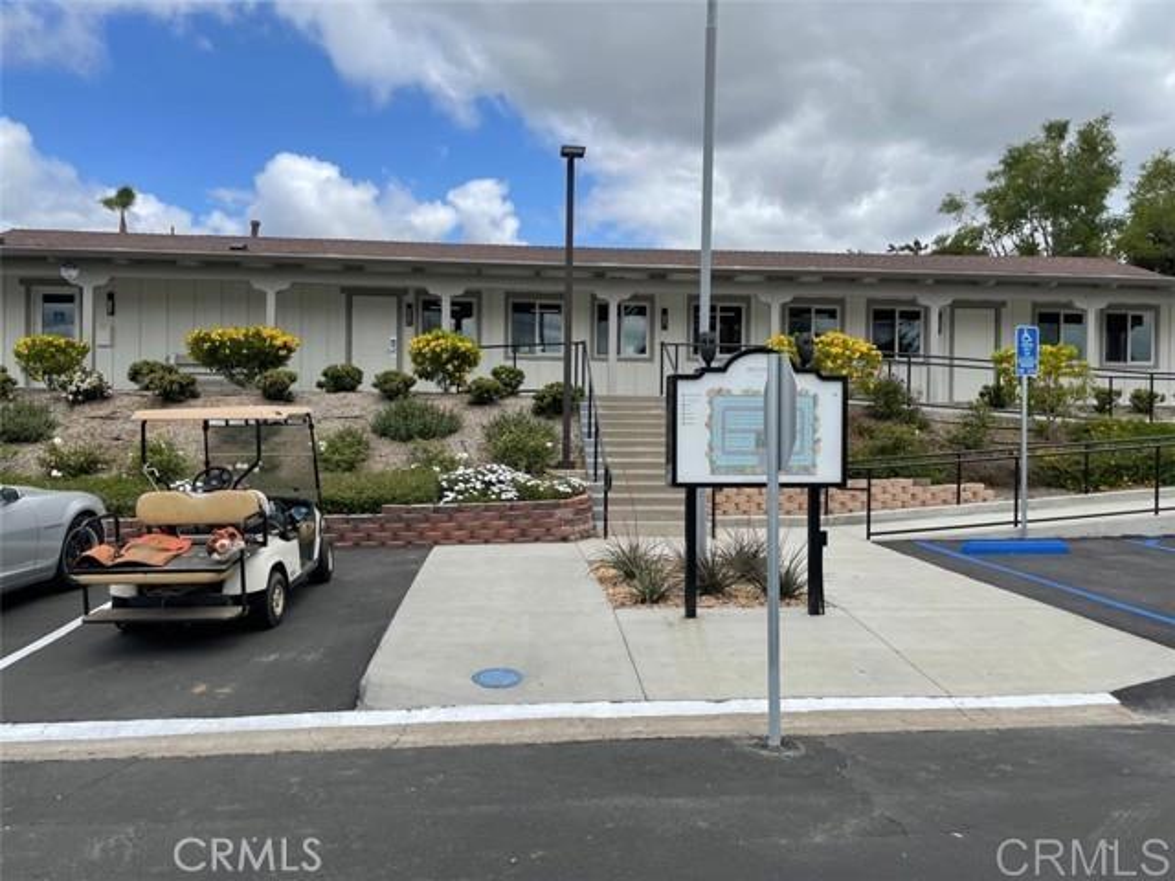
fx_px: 883
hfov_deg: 67.3
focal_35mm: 26
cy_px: 440
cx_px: 588
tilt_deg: +0.5
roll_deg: -0.8
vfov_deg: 53.1
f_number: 1.6
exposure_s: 1/3610
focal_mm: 4.2
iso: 32
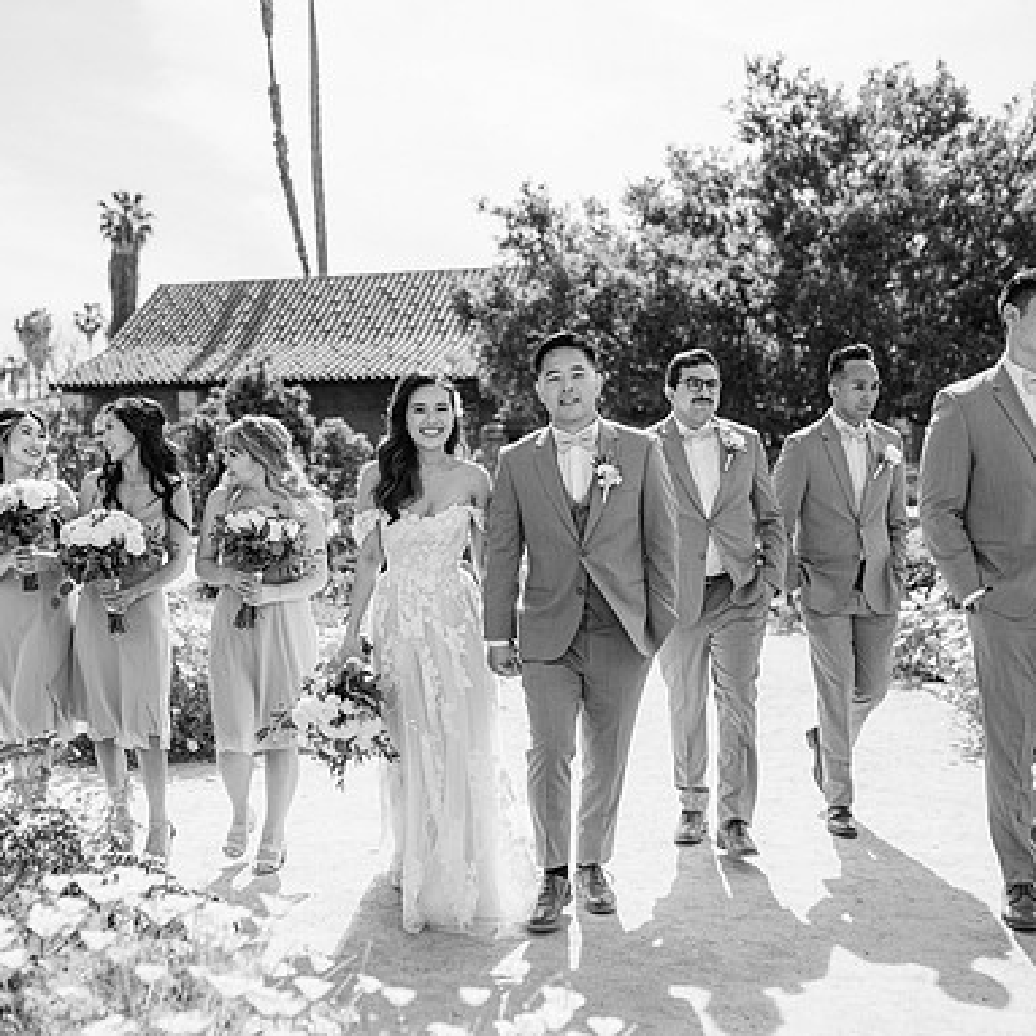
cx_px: 471
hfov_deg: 37.5
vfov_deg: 37.6
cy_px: 517
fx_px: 1524
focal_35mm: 45
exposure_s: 1/5000
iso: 100
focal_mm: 35
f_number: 2
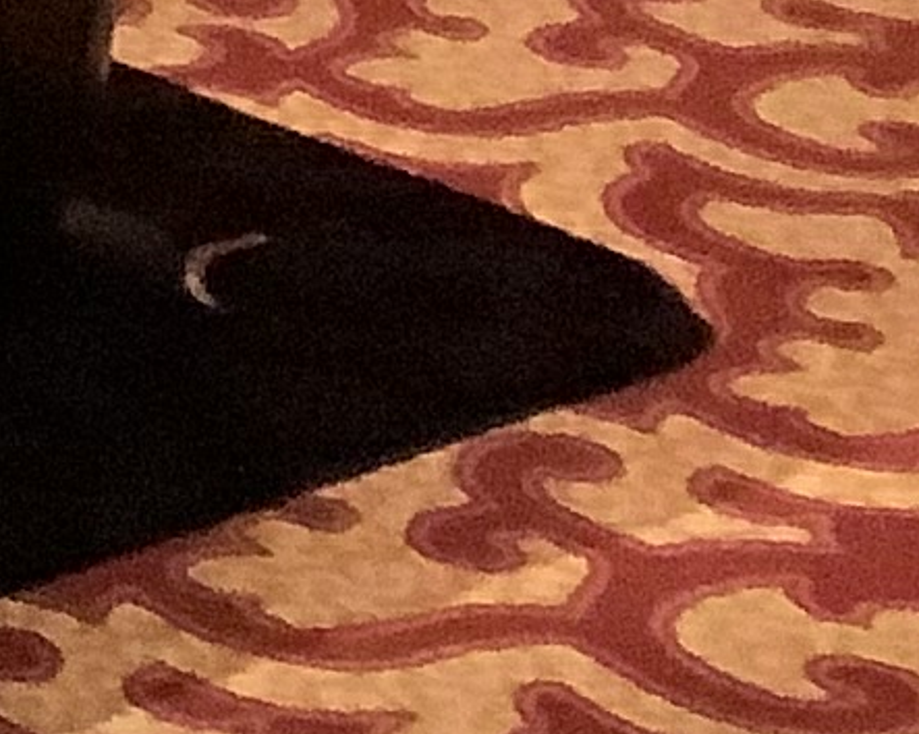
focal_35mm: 223
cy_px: -1263
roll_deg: +1.6
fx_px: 6063
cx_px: -2311
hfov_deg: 7.2
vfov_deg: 6.5
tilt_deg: -10.0
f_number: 2.4
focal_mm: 3.3
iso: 800
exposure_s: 1/17
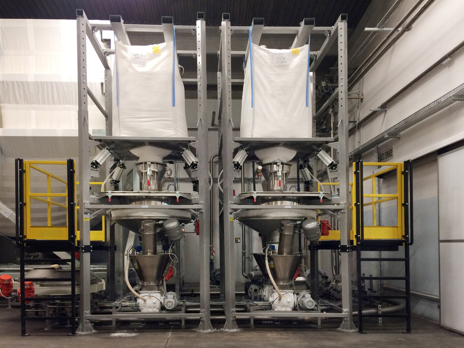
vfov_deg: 48.2
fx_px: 389
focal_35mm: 29
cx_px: 232
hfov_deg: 61.7
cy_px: 174
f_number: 2.2
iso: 125
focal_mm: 4.15
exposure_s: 1/33
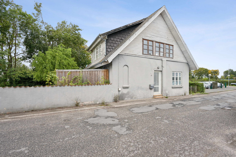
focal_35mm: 17
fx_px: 111
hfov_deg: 93.3
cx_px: 118
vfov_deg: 70.4
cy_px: 78
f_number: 8
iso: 400
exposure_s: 1/160
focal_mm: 17
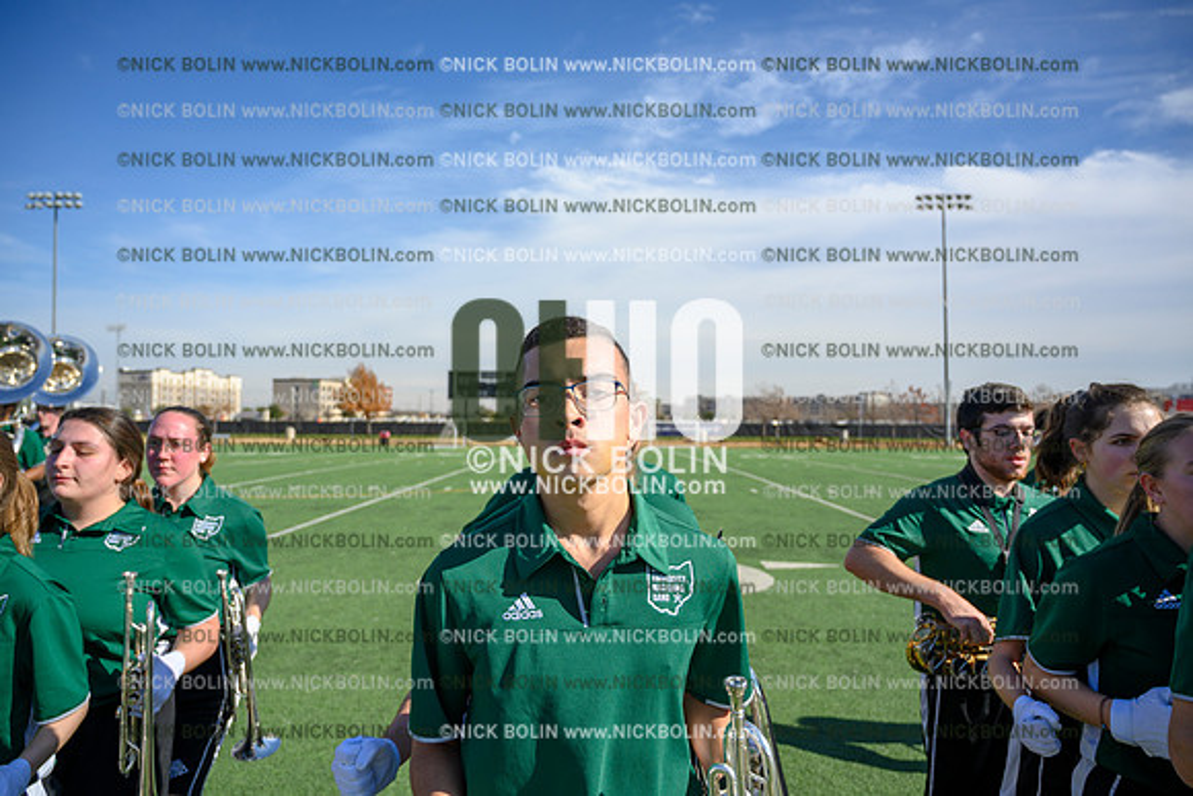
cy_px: 398
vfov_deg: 53.2
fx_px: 795
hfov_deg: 73.7
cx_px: 596
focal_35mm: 24
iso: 125
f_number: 4
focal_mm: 24
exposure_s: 1/1600
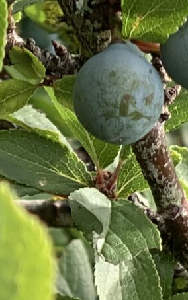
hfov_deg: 4.0
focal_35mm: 311
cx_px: -449
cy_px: -78
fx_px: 2548
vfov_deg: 6.7
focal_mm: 6
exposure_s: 1/151
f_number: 2.4
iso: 16
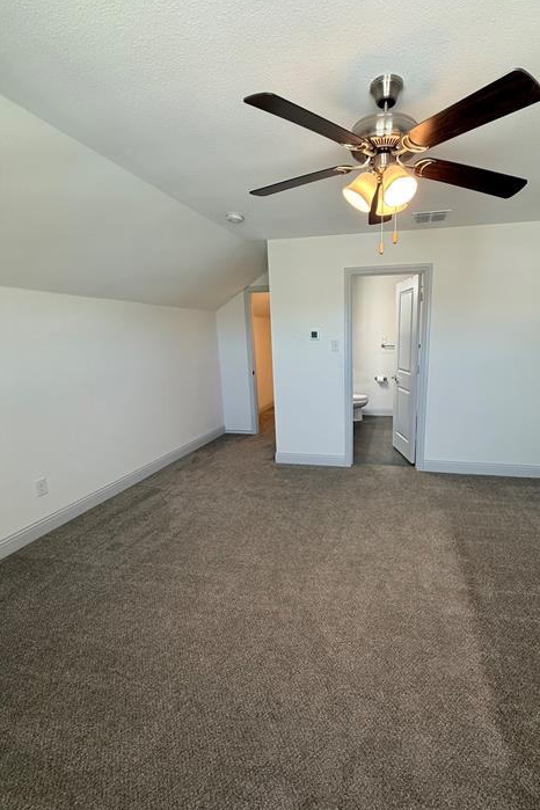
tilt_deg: -10.4
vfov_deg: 96.7
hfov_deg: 72.8
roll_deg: +1.0
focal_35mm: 16
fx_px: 360
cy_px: 415
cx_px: 328
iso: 160
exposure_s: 1/120
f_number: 2.2
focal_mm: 2.22
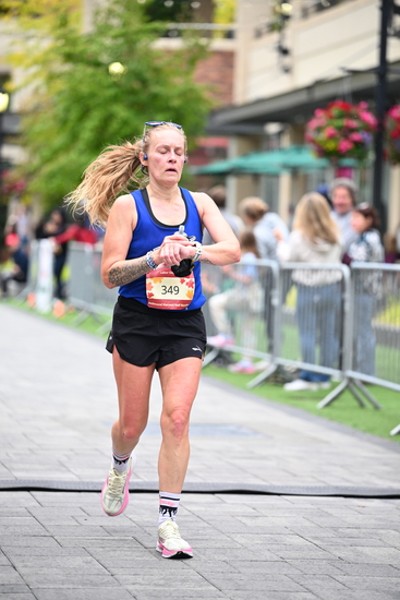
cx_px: 200
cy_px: 300
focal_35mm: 130
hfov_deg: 10.6
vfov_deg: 15.8
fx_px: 2165
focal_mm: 130
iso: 1250
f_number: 2.8
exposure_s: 1/1600
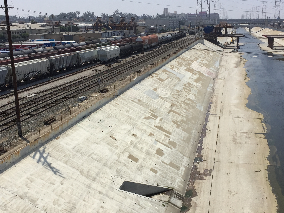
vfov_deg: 31.5
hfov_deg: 41.2
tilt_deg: -12.3
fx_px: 377
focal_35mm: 46
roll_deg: -0.7
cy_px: 110
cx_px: 143
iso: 32
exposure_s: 1/3300
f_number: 2.2
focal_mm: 4.15
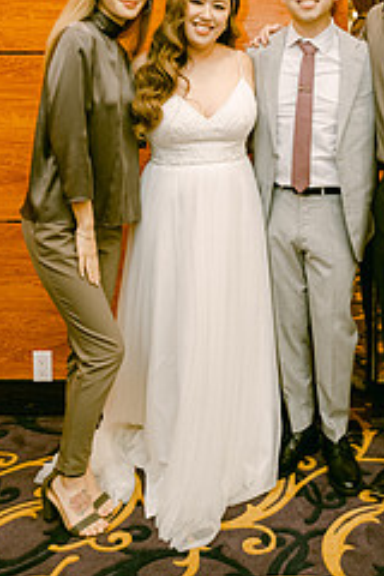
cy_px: 137
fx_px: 720
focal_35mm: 45
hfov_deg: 29.6
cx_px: 269
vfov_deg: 42.1
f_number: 2.8
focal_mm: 16
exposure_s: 1/125
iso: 800
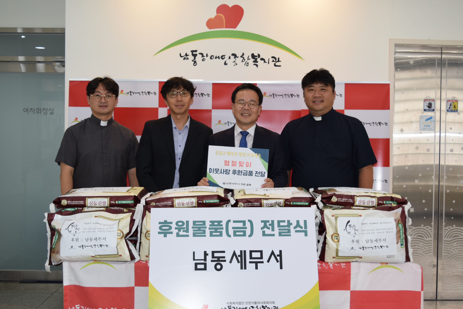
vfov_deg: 30.2
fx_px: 572
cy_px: 153
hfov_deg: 44.0
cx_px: 230
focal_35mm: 45
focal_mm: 29
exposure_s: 1/125
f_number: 5.6
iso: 800
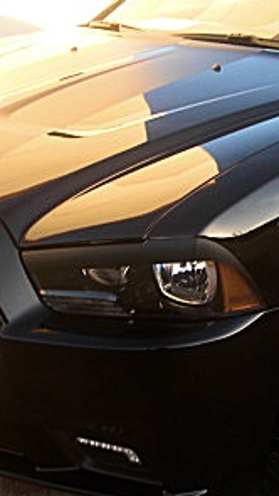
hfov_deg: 14.0
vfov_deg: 25.0
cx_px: 286
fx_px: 1118
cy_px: 235
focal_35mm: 85
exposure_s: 1/80
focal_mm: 6.3
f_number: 2.8
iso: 50
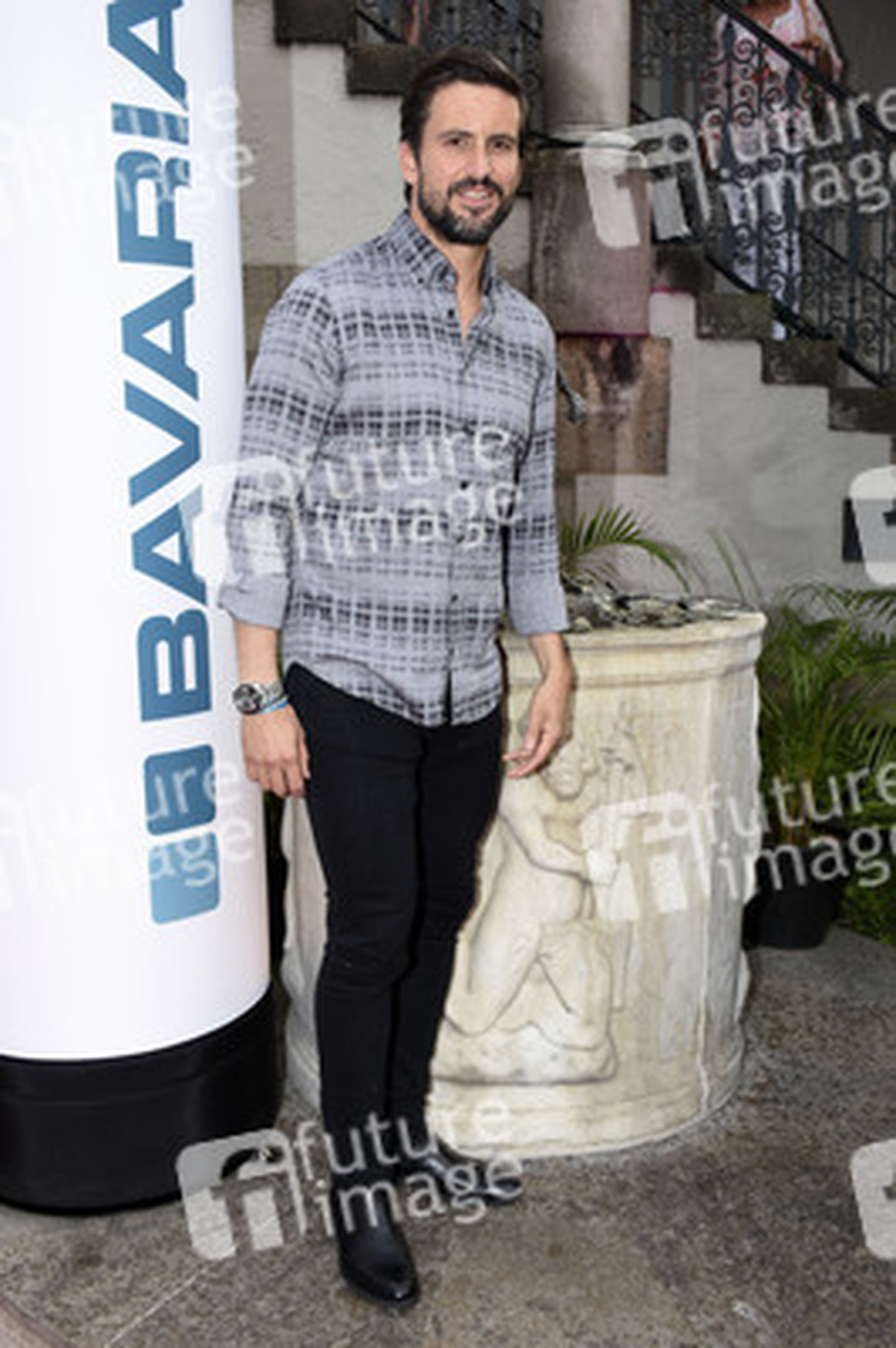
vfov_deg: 57.3
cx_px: 448
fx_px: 1234
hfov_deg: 39.9
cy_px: 674
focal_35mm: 33
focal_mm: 22
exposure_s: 1/160
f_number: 5.6
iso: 200
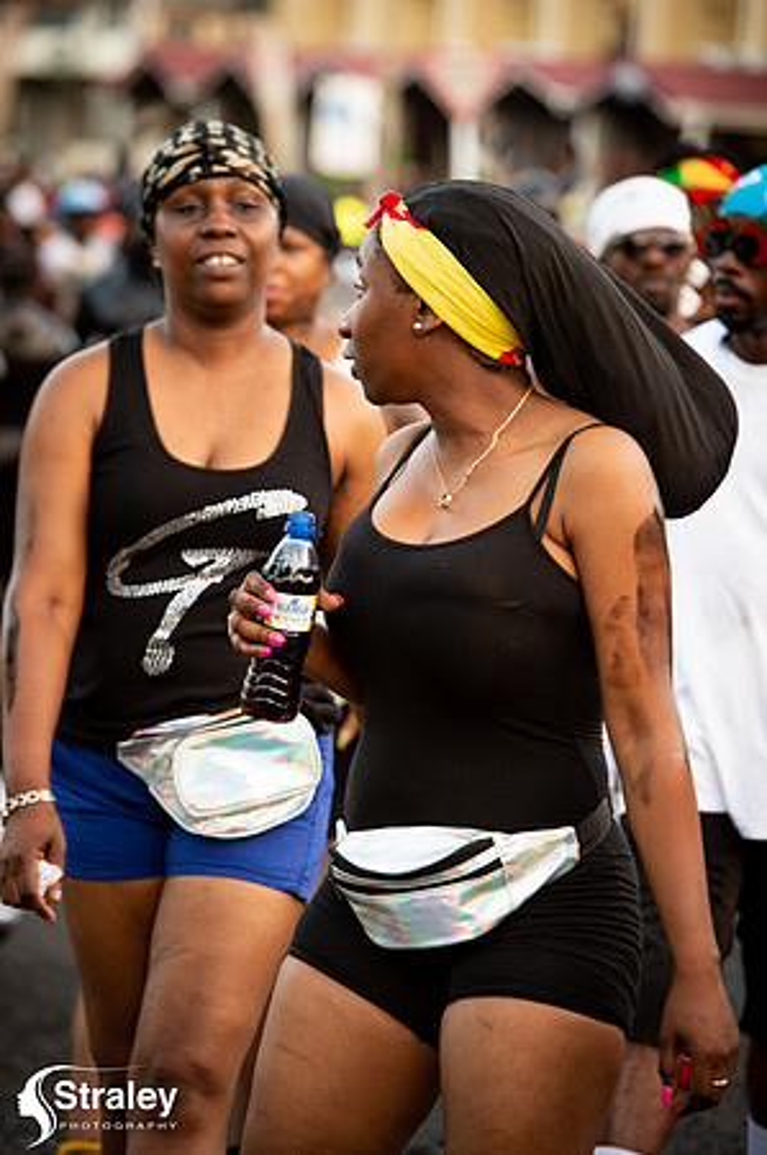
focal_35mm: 160
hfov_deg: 8.6
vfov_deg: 12.9
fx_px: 5125
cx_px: 384
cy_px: 578
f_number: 5
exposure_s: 1/200
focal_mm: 160
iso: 800
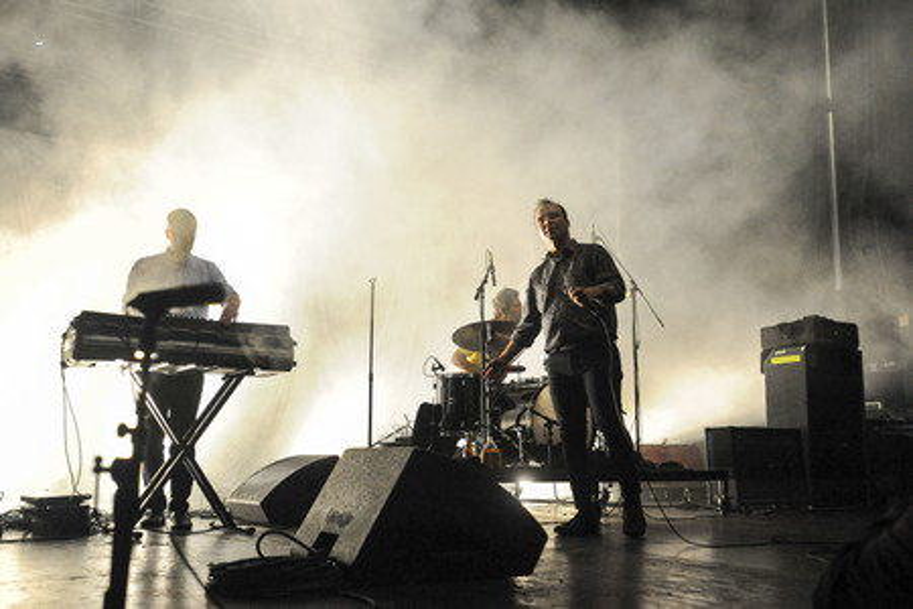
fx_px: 888
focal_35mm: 35
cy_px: 304
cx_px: 456
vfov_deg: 37.9
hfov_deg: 54.4
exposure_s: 1/200
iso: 5000
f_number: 2.8
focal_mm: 35
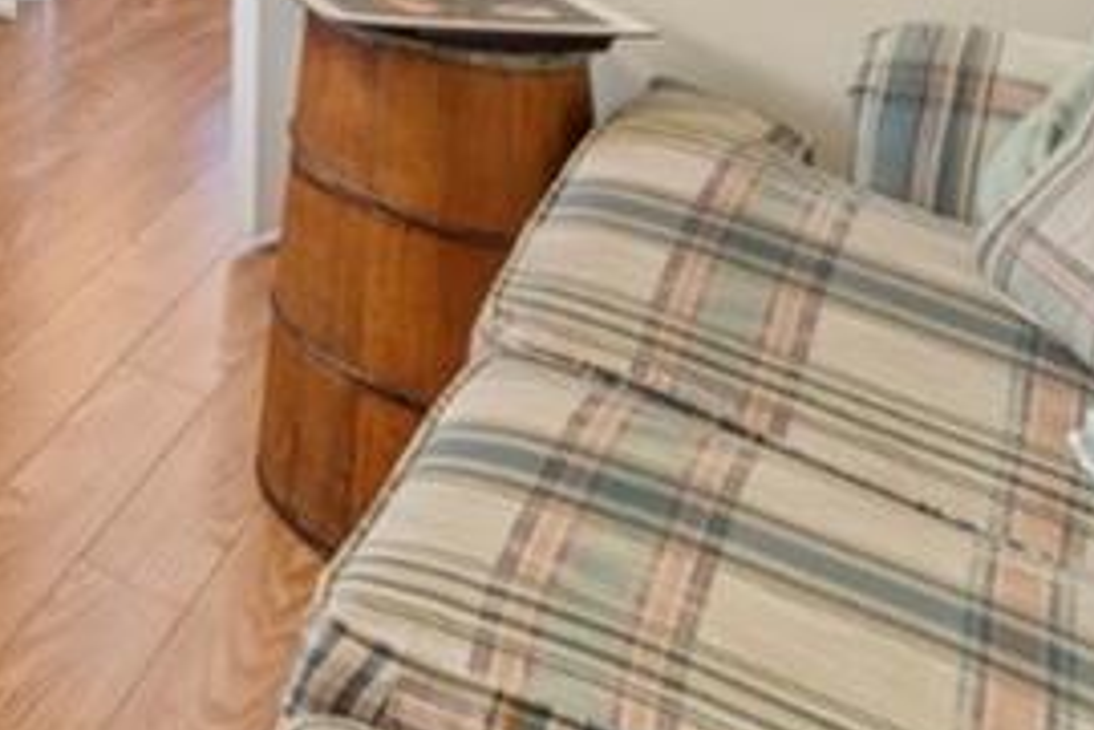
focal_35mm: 53
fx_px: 1610
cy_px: -562
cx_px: -729
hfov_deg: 24.2
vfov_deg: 19.5
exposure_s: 1/4
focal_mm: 14
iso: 320
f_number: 7.1
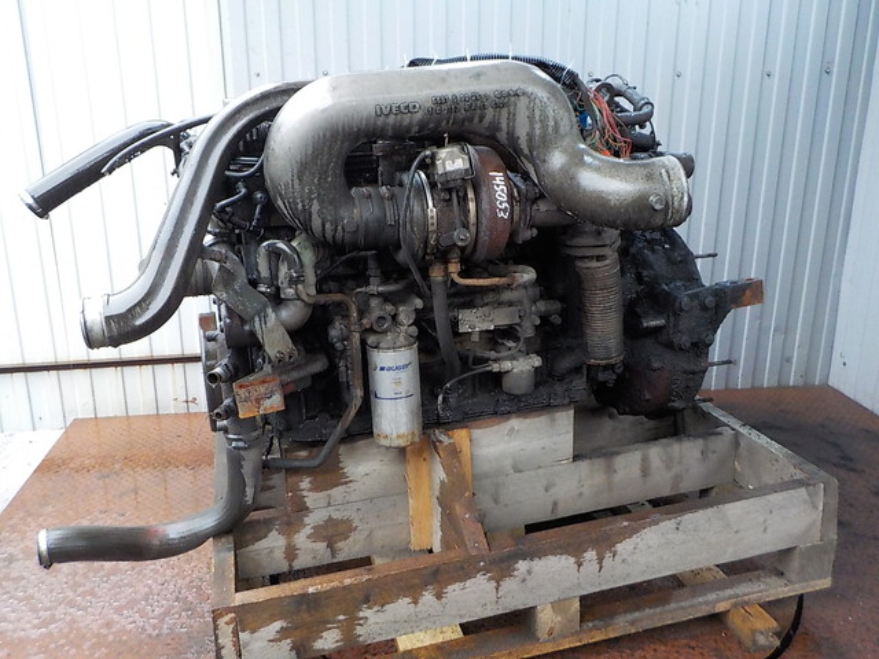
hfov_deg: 60.0
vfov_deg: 46.8
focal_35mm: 30
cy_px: 330
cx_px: 440
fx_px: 762
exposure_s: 1/20
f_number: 3.3
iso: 400
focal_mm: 4.1
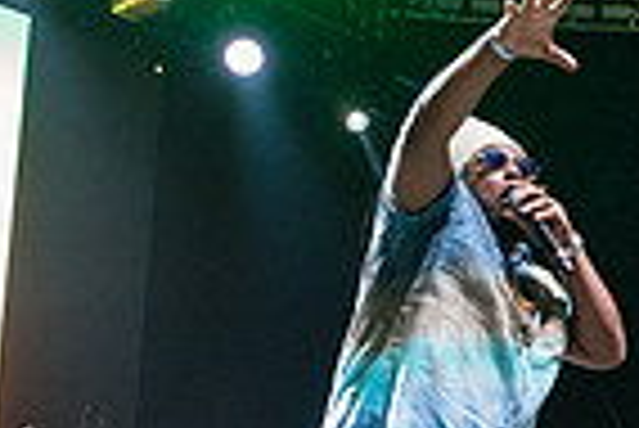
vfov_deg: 12.7
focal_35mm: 106
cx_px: 897
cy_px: 476
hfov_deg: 17.7
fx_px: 1883
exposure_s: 1/250
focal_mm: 24
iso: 3200
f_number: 3.5
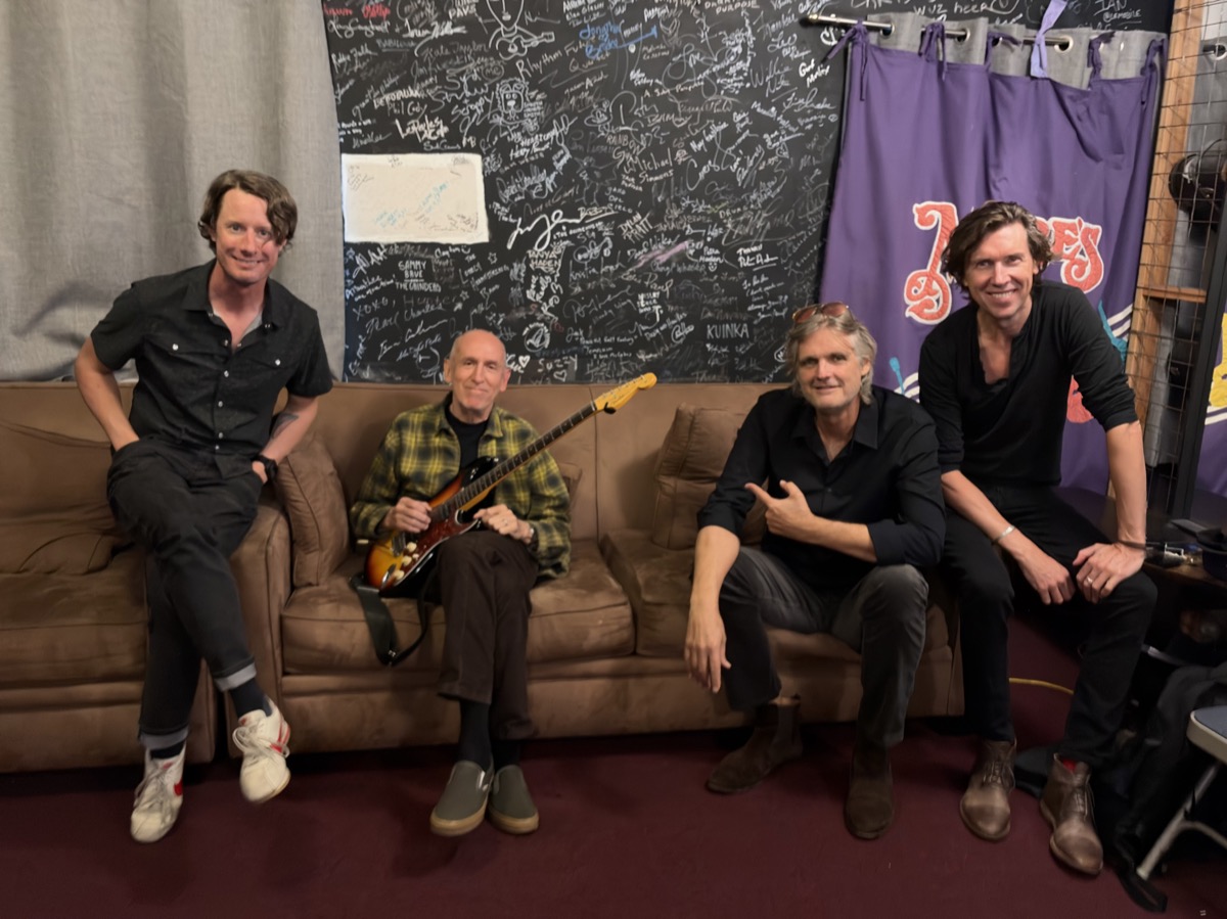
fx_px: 1063
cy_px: 460
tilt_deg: -13.4
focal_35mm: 30
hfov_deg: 60.0
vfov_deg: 46.8
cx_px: 614
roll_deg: -2.4
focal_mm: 5.96
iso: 250
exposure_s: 1/30
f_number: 1.6
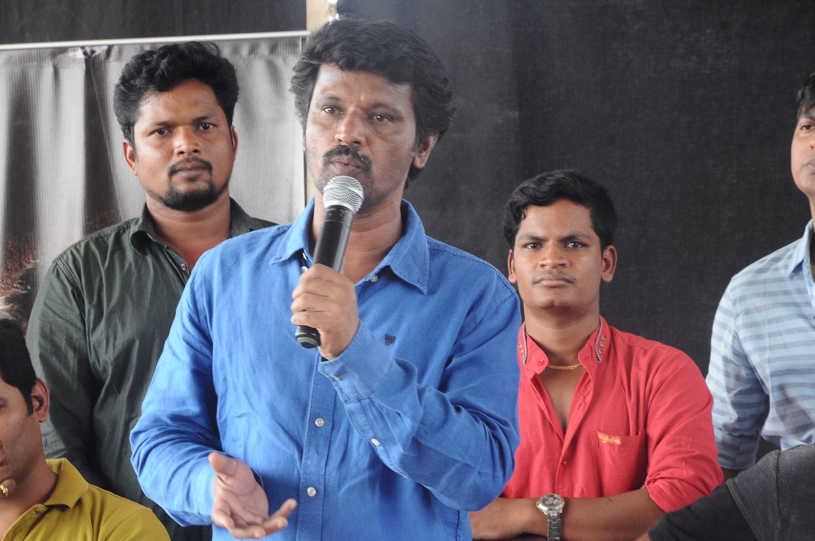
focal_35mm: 147
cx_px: 408
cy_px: 270
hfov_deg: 14.0
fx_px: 3324
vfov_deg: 9.3
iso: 1600
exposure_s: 1/60
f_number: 10
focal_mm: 98
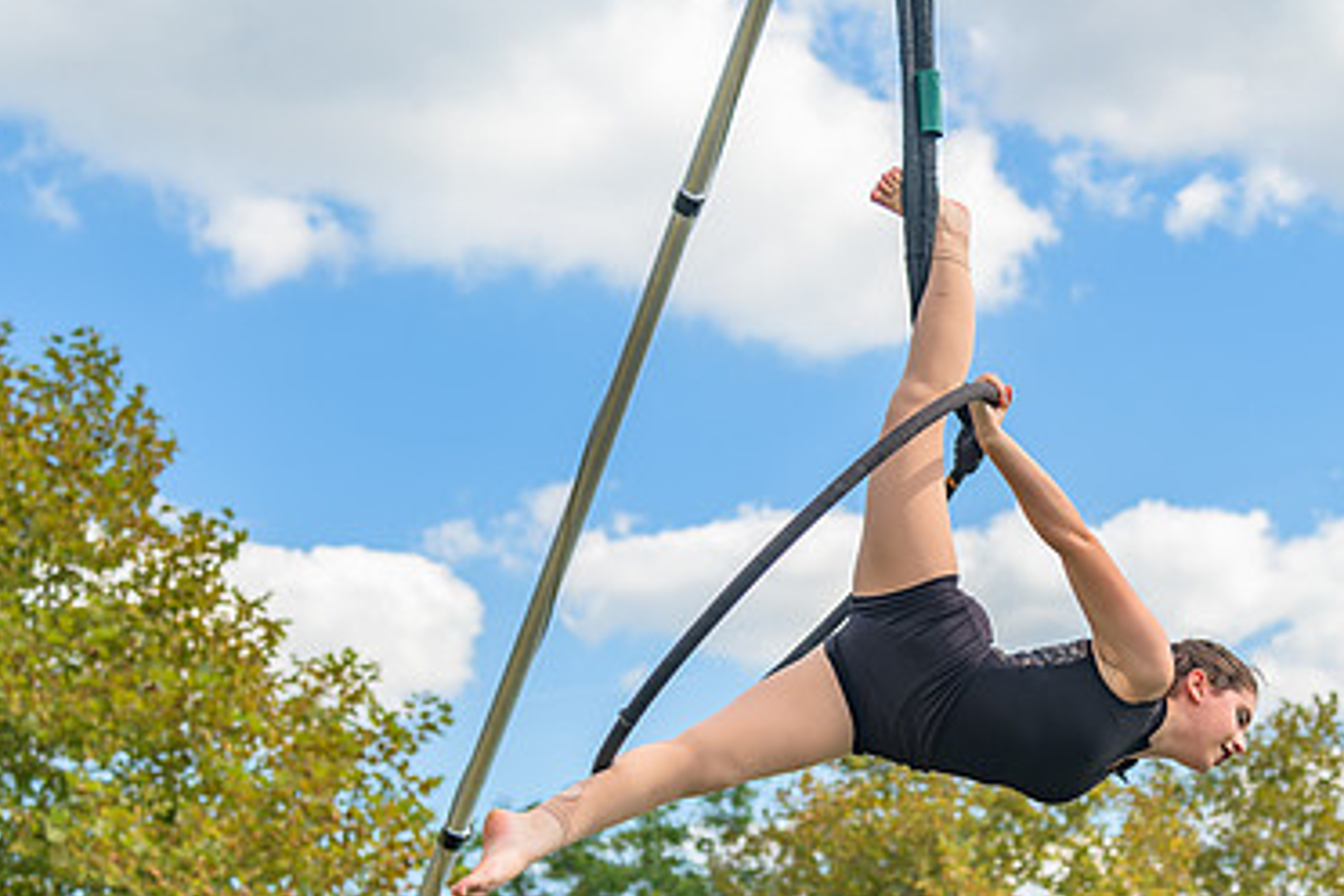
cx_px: 853
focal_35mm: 81
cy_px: 674
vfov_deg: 16.8
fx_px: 3024
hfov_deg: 25.0
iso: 64
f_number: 4
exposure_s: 1/200
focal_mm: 52
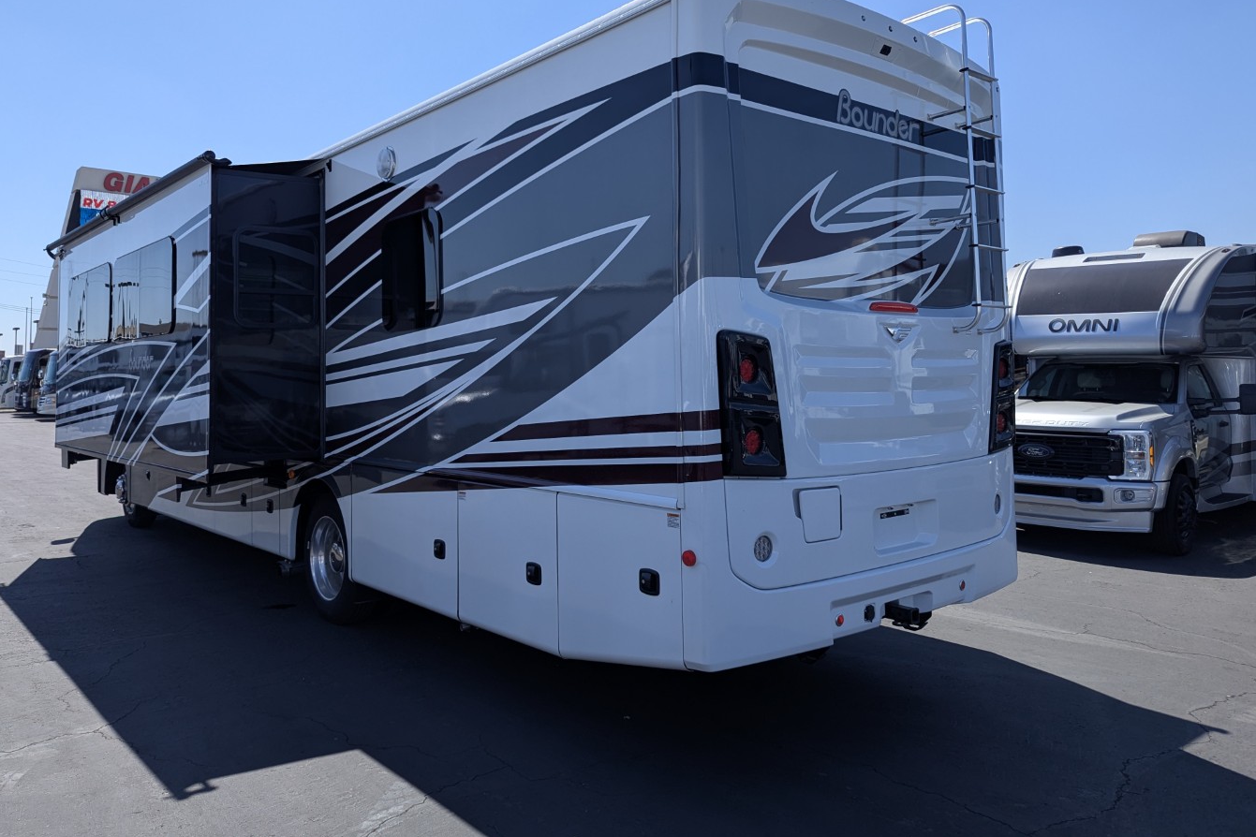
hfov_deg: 69.4
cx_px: 621
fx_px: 907
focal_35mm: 26
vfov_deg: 49.4
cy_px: 351
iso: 45
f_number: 1.85
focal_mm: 6.81
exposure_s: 1/2179
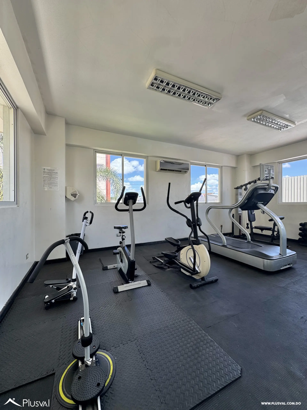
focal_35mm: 14
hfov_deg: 85.7
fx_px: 166
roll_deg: +0.3
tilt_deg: -2.2
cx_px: 154
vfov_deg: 102.1
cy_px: 205
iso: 40
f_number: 2.2
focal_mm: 2.22
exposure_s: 1/186
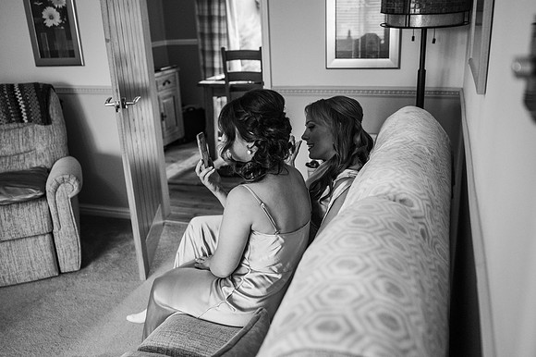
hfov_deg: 54.5
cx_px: 268
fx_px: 521
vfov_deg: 37.8
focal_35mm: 35
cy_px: 178
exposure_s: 1/200
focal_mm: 35
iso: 2200
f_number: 2.8
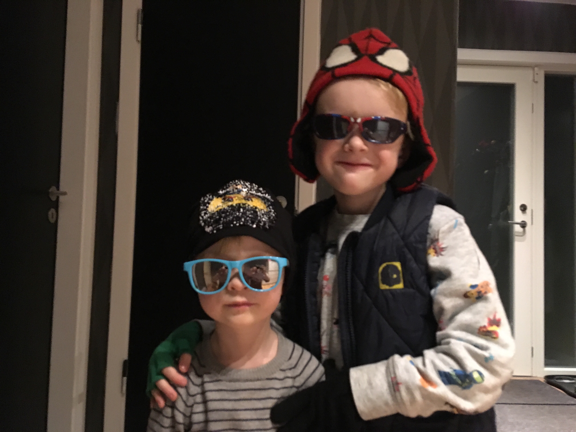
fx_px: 483
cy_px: 216
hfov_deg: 61.7
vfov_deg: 48.2
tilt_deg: +0.7
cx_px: 288
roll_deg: -1.1
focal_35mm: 29
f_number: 2.2
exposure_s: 1/17
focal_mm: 4.15
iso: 640
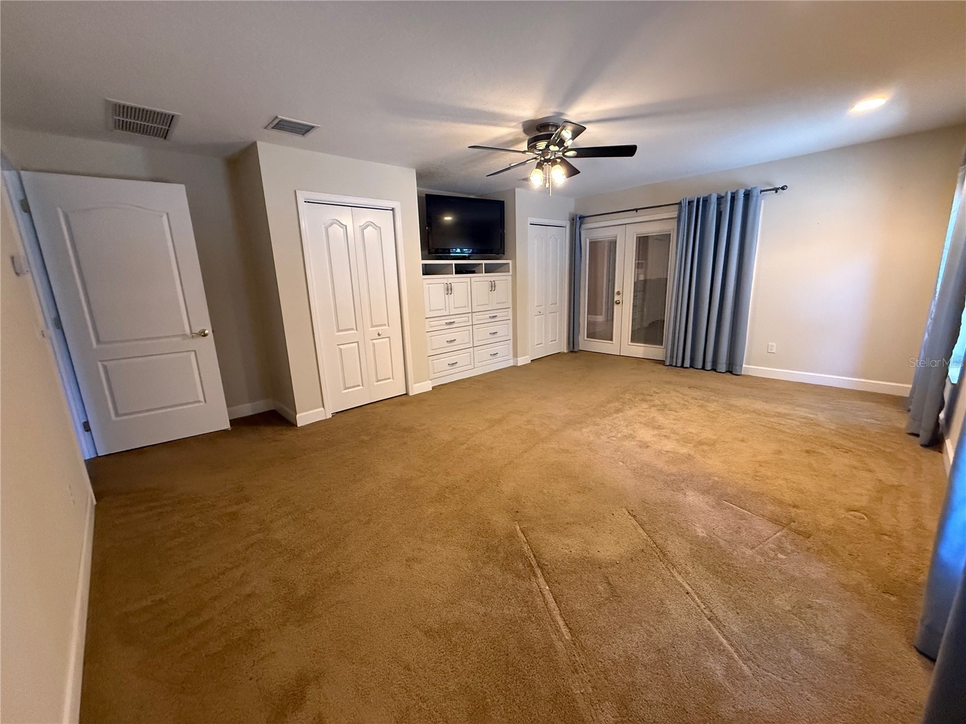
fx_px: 391
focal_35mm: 14
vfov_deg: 85.7
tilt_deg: -12.3
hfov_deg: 102.1
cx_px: 483
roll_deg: +1.9
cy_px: 362
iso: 800
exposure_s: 1/60
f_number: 2.2
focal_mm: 2.22
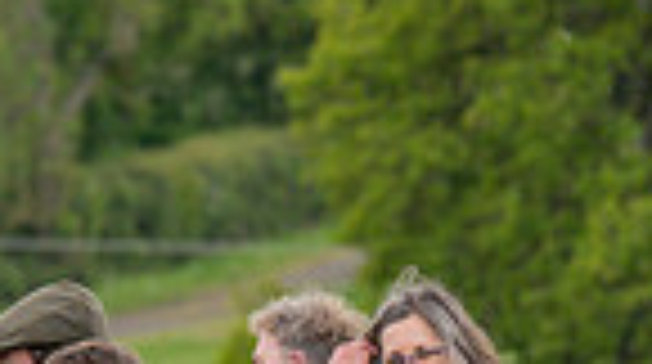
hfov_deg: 2.0
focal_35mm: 1098
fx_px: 18951
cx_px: -357
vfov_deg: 1.1
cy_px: 737
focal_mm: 145
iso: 400
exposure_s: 1/800
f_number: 5
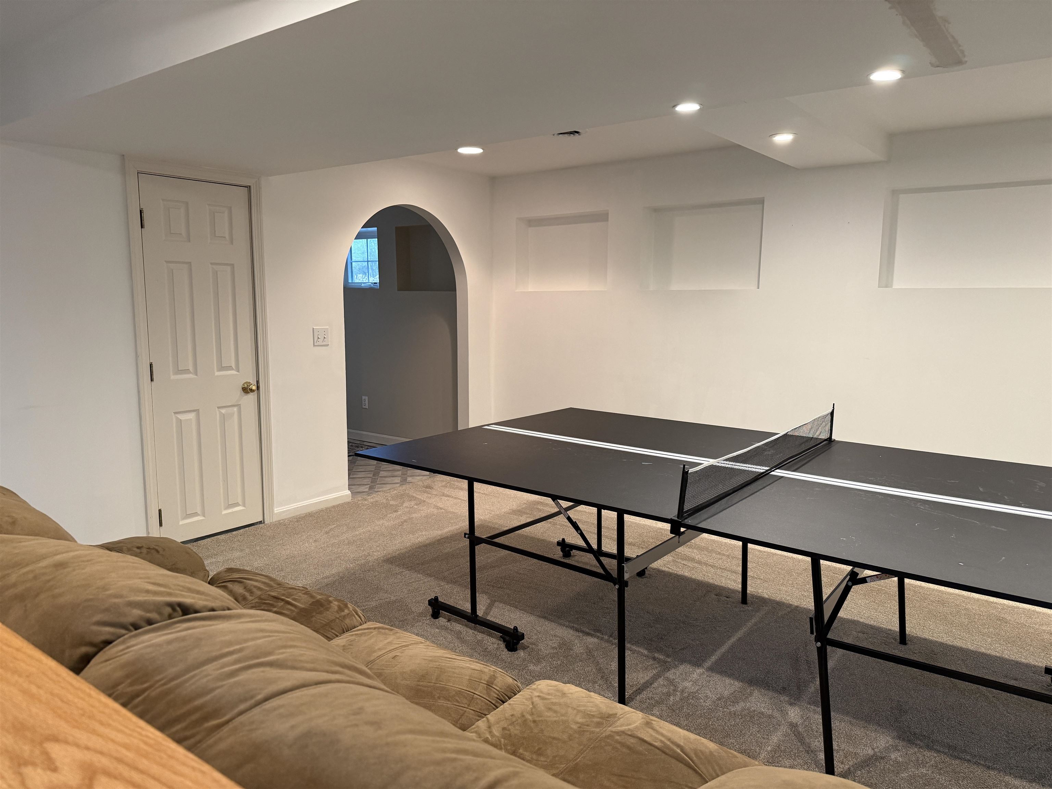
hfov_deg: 71.6
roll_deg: +0.9
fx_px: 729
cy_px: 394
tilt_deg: -6.9
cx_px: 526
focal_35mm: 24
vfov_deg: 56.8
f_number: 1.78
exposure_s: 1/60
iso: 250
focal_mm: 6.76
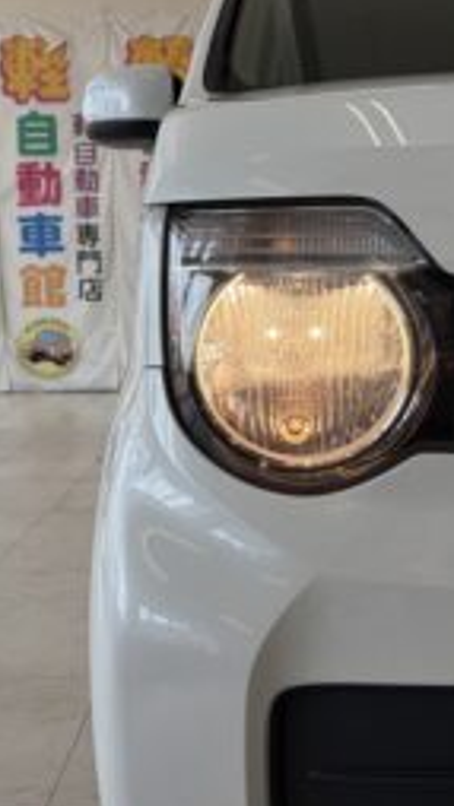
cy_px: 401
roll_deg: +0.6
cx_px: 292
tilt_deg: -8.1
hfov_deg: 30.3
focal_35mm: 39
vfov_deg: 51.6
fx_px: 834
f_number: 1.6
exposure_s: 1/801
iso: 64
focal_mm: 5.96
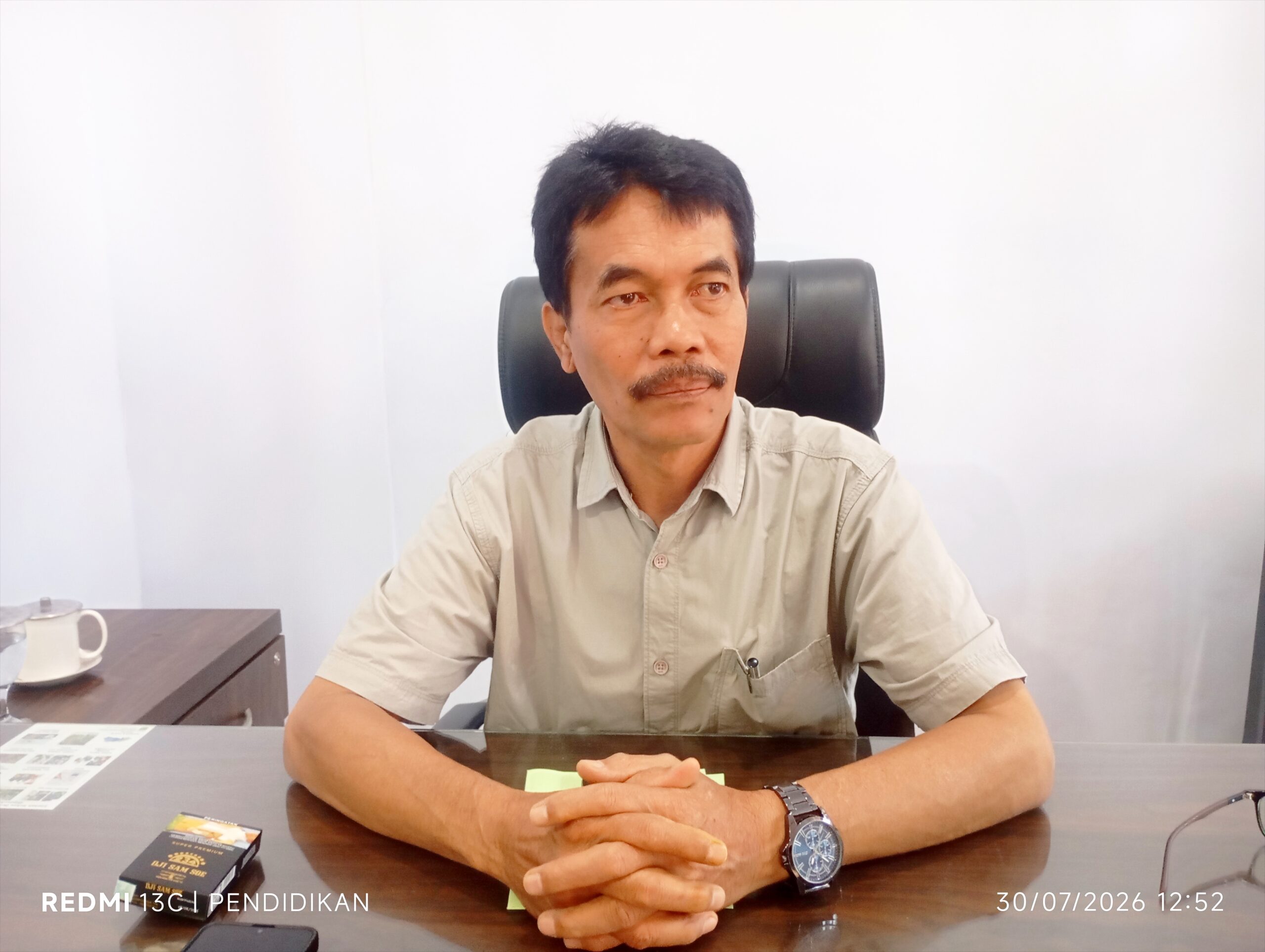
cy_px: 476
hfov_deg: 63.4
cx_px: 632
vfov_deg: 49.8
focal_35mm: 28
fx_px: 1025
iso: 1478
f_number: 1.8
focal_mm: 4.27
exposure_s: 1/20
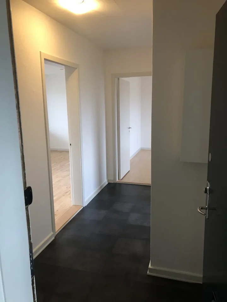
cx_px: 114
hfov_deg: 49.7
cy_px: 151
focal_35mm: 28
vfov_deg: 63.4
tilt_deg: -10.2
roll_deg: +0.8
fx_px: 245
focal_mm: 4
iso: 80
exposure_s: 1/17
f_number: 1.8
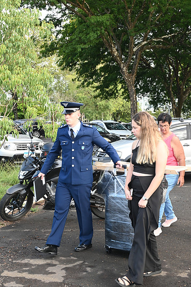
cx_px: 96
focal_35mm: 51
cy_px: 144
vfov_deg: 38.9
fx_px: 406
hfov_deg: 26.5
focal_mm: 34
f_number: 6.3
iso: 640
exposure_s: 1/250
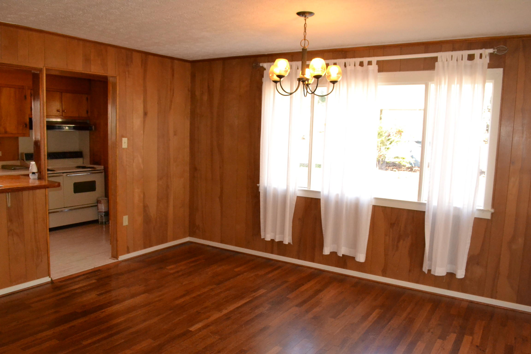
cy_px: 177
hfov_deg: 67.4
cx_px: 266
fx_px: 398
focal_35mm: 27
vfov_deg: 47.9
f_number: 8
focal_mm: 18
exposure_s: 1/200
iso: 3200
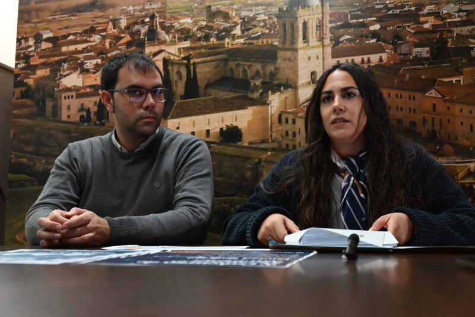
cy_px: 158
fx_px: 567
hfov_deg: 45.4
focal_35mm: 43
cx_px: 238
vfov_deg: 31.2
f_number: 5.3
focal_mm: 43
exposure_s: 1/100
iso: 4000
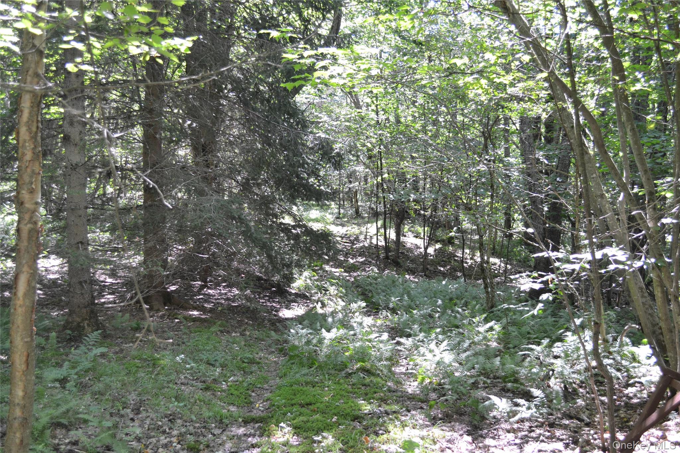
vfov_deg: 34.2
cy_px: 226
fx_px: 737
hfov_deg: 49.6
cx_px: 340
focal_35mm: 39
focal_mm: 26
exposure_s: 1/60
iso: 640
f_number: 4.2
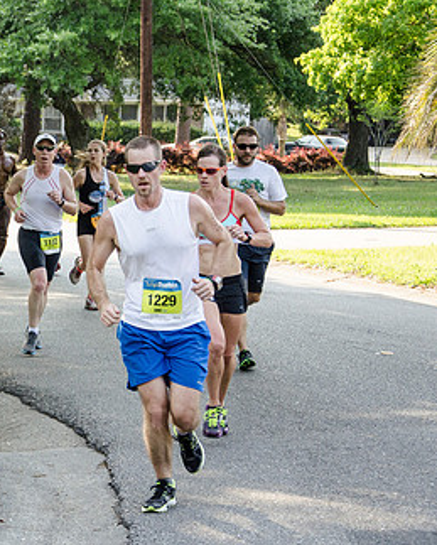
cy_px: 302
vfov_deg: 15.3
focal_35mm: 126
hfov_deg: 12.1
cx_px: -47
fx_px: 2034
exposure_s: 1/640
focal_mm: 50
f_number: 5
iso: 800
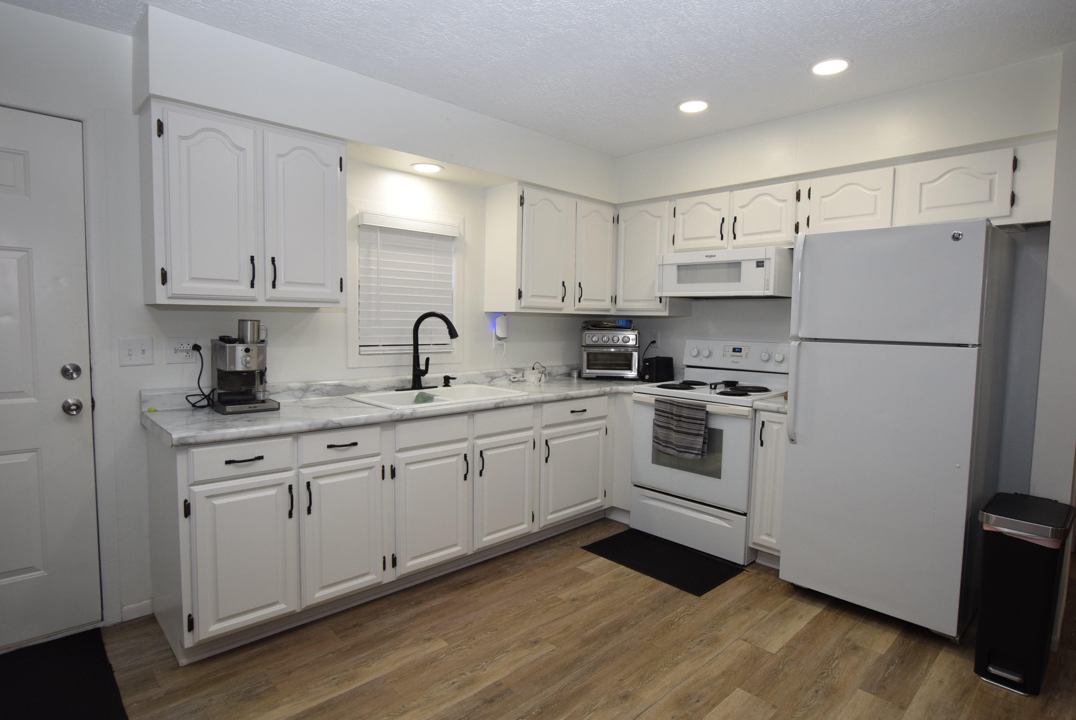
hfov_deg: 85.4
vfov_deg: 63.3
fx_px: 583
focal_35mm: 20
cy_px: 360
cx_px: 538
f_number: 5.6
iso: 800
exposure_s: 1/125
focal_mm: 13
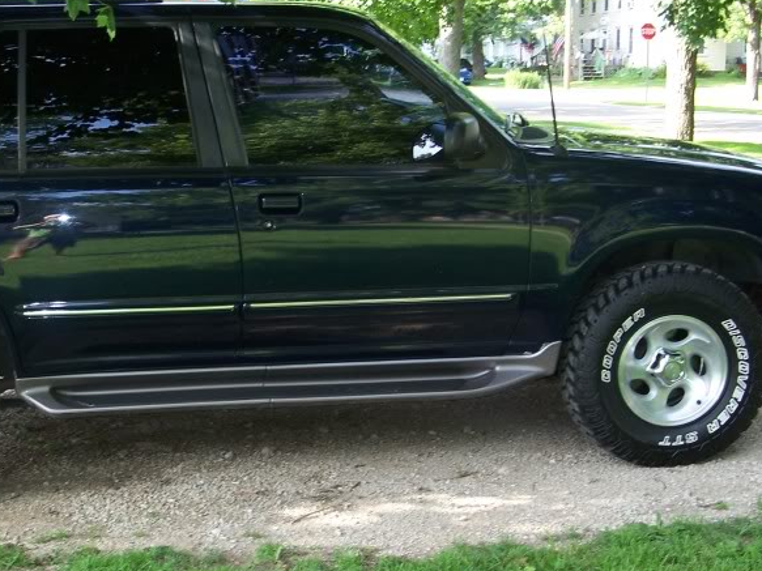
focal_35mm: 65
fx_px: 1431
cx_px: 234
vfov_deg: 22.5
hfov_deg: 29.5
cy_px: 357
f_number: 2.8
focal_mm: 7.8
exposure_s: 1/60
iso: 64
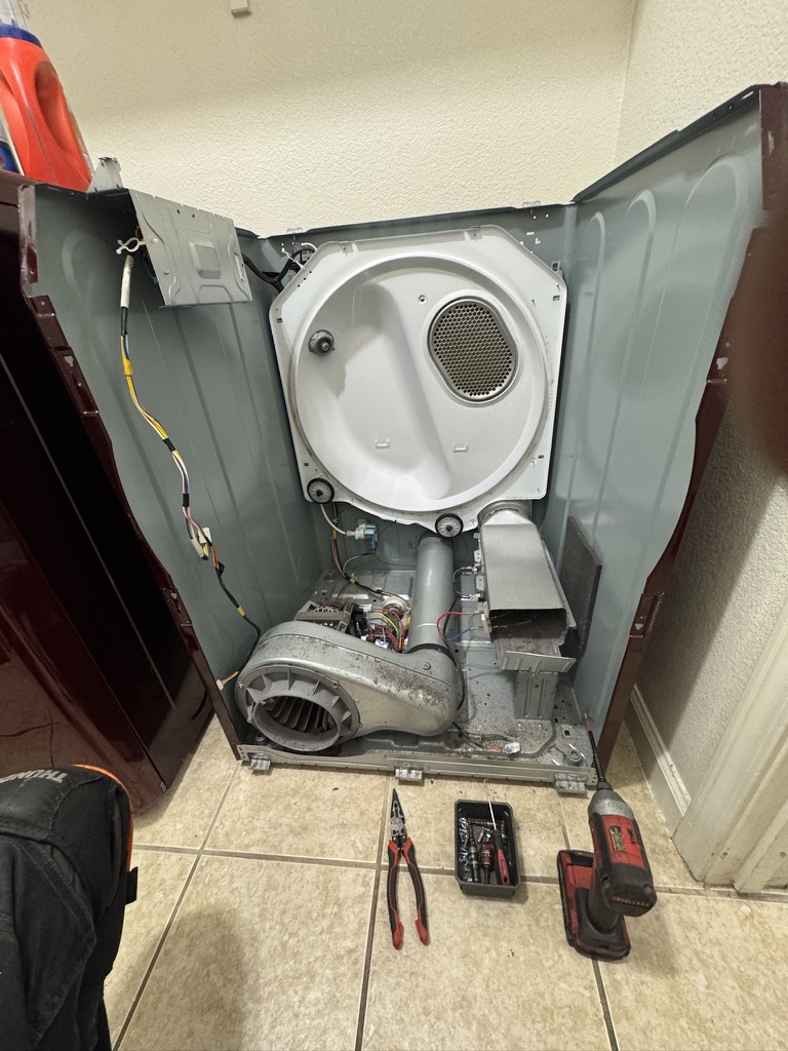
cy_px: 526
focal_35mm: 14
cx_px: 394
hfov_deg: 85.7
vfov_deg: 102.1
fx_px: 425
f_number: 2.2
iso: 500
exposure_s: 1/60
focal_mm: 2.22
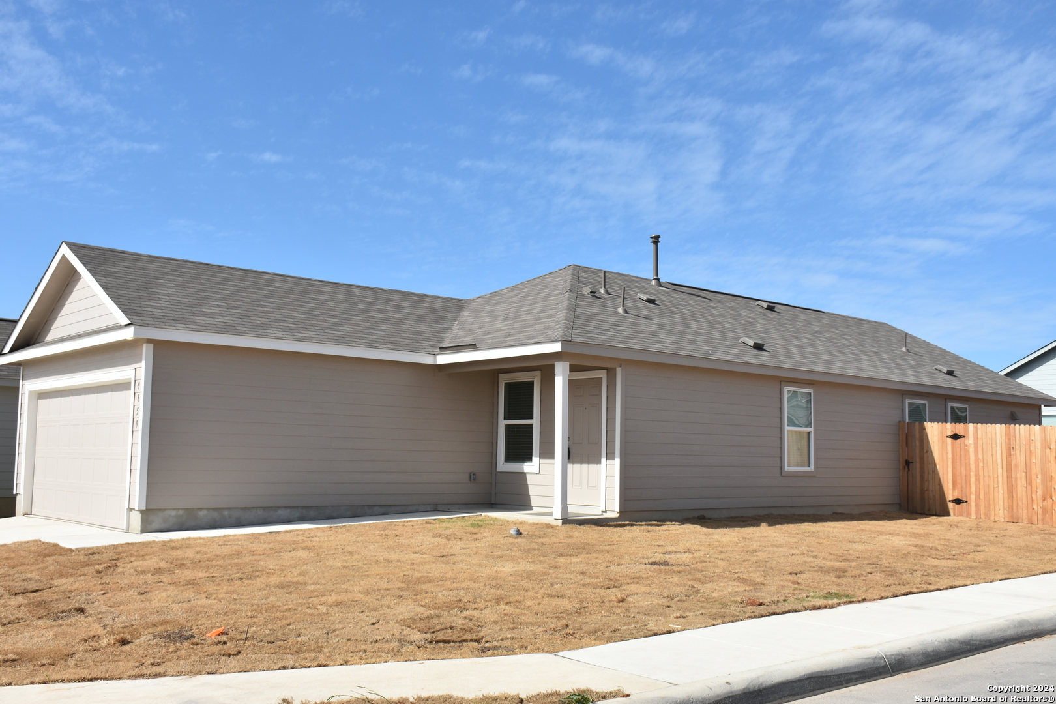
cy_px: 352
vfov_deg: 38.4
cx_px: 528
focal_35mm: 34
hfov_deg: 55.1
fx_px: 1012
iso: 140
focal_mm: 23
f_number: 8
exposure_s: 1/500
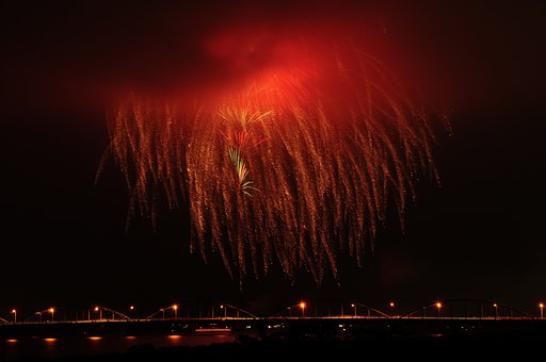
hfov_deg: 22.6
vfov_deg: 15.1
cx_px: 273
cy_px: 181
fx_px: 1363
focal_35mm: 90
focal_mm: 60
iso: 200
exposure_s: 30.3
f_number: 10
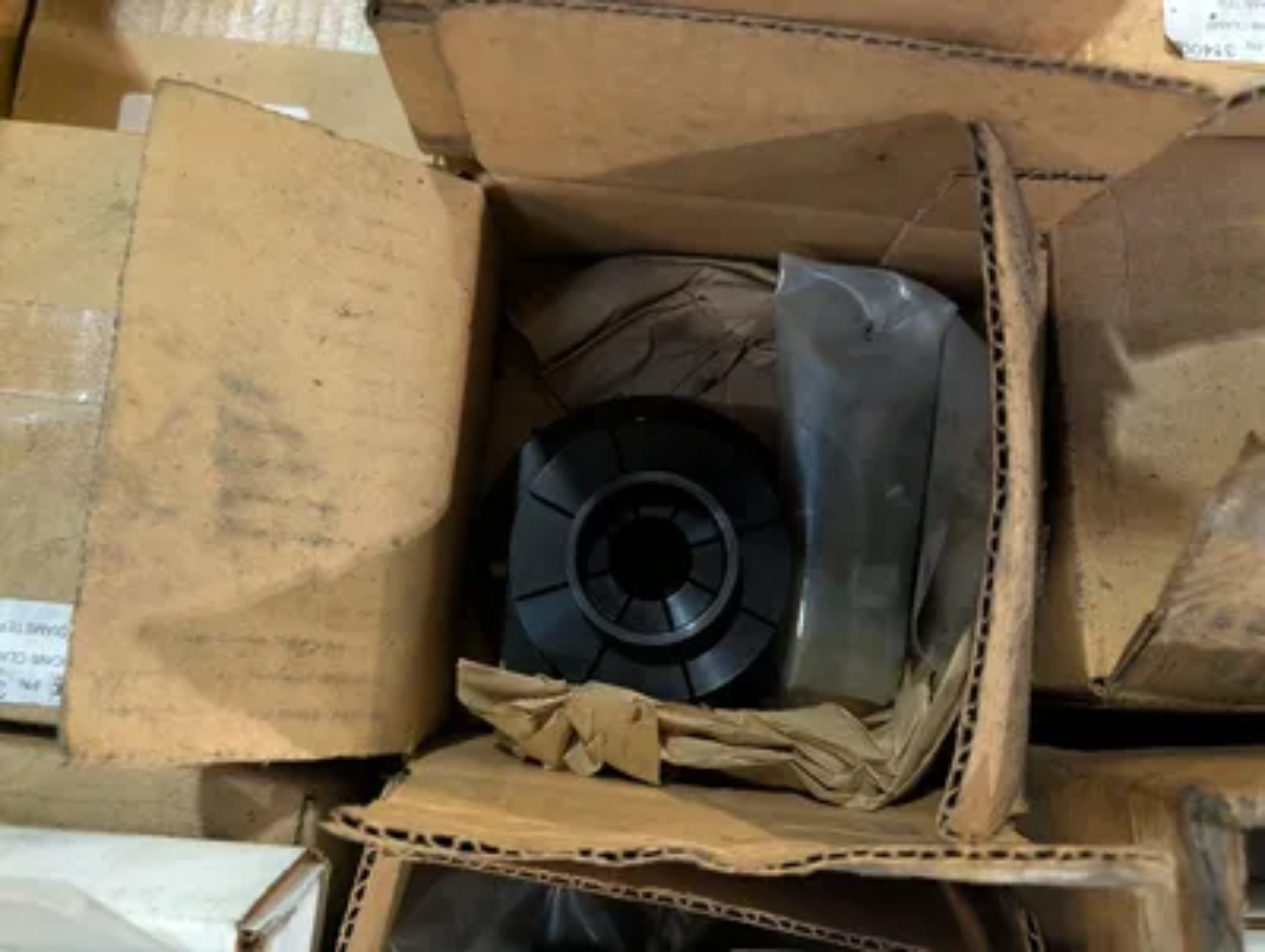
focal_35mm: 24
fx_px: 878
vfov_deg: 56.9
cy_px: 476
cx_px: 632
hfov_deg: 71.5
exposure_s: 1/120
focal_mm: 6.9
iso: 2591
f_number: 1.68
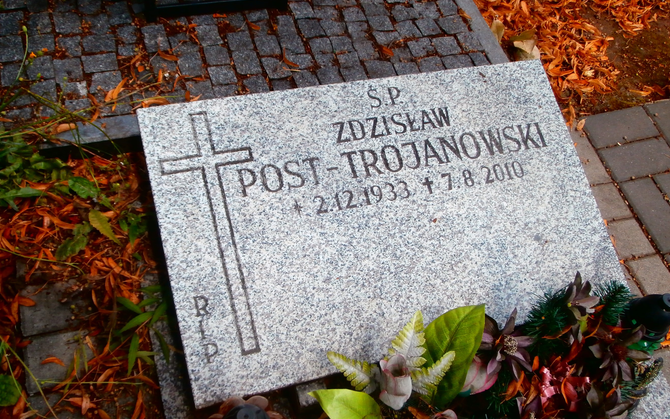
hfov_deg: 54.0
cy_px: 206
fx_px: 657
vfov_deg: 35.3
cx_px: 323
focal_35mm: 36
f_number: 3.5
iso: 100
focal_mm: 5.36
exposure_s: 1/500
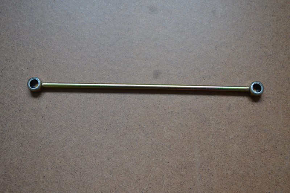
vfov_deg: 28.1
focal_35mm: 48
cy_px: 96
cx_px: 145
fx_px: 387
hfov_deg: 41.1
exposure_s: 1/15
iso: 640
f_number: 4.8
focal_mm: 32
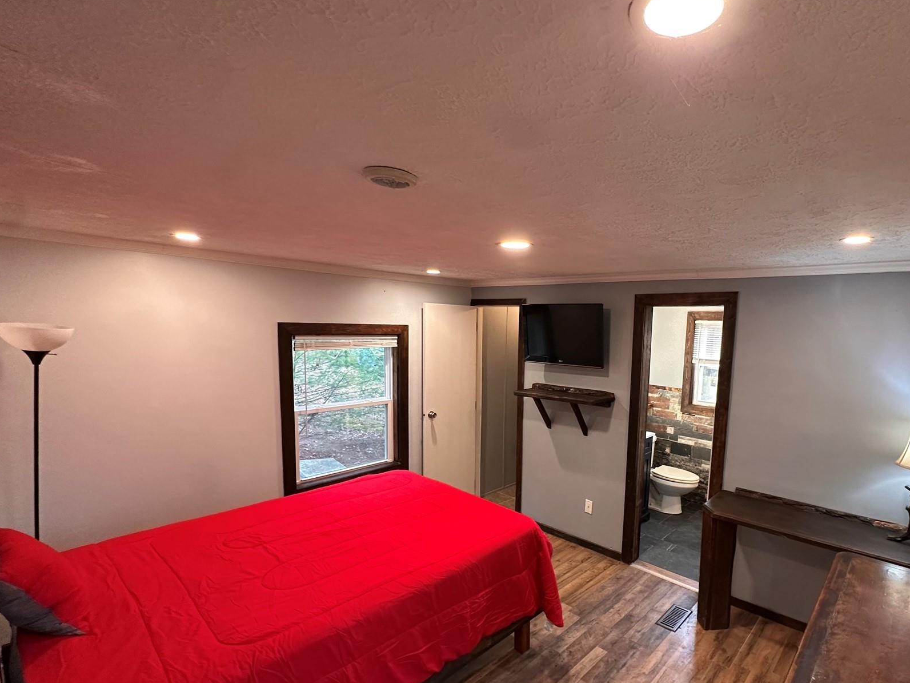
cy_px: 385
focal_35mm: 18
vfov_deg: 71.3
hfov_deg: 86.5
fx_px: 473
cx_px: 550
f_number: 2.2
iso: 250
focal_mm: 2.22
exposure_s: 1/60
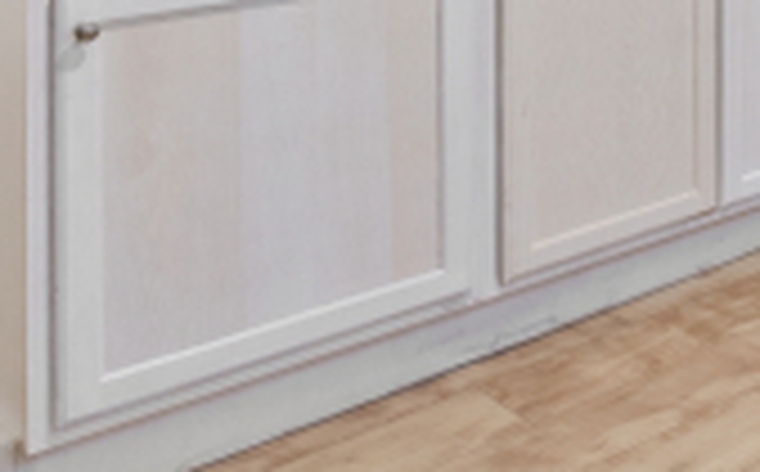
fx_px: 1406
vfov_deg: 17.1
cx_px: 1115
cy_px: -252
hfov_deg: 24.2
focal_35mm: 68
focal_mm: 15
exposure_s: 1/15
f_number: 9
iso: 4500
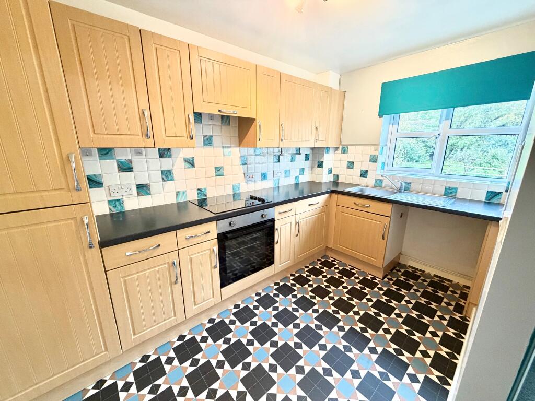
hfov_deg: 102.1
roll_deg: +0.3
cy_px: 200
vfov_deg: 85.7
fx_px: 216
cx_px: 268
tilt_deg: -15.8
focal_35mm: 14
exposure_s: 1/50
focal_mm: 2.22
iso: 320
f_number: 2.2
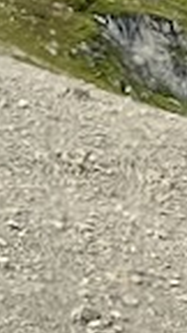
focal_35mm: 251
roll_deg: -1.7
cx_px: 1120
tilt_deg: -9.5
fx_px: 2213
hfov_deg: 4.0
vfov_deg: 8.5
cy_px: -56
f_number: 1.6
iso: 50
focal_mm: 5.1
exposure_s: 1/2899
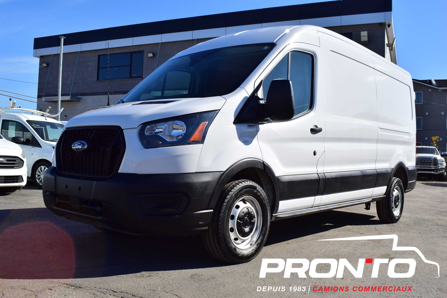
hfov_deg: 57.2
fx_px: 410
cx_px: 224
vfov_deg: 40.0
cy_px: 149
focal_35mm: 33
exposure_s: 1/500
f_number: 11
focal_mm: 22
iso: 280
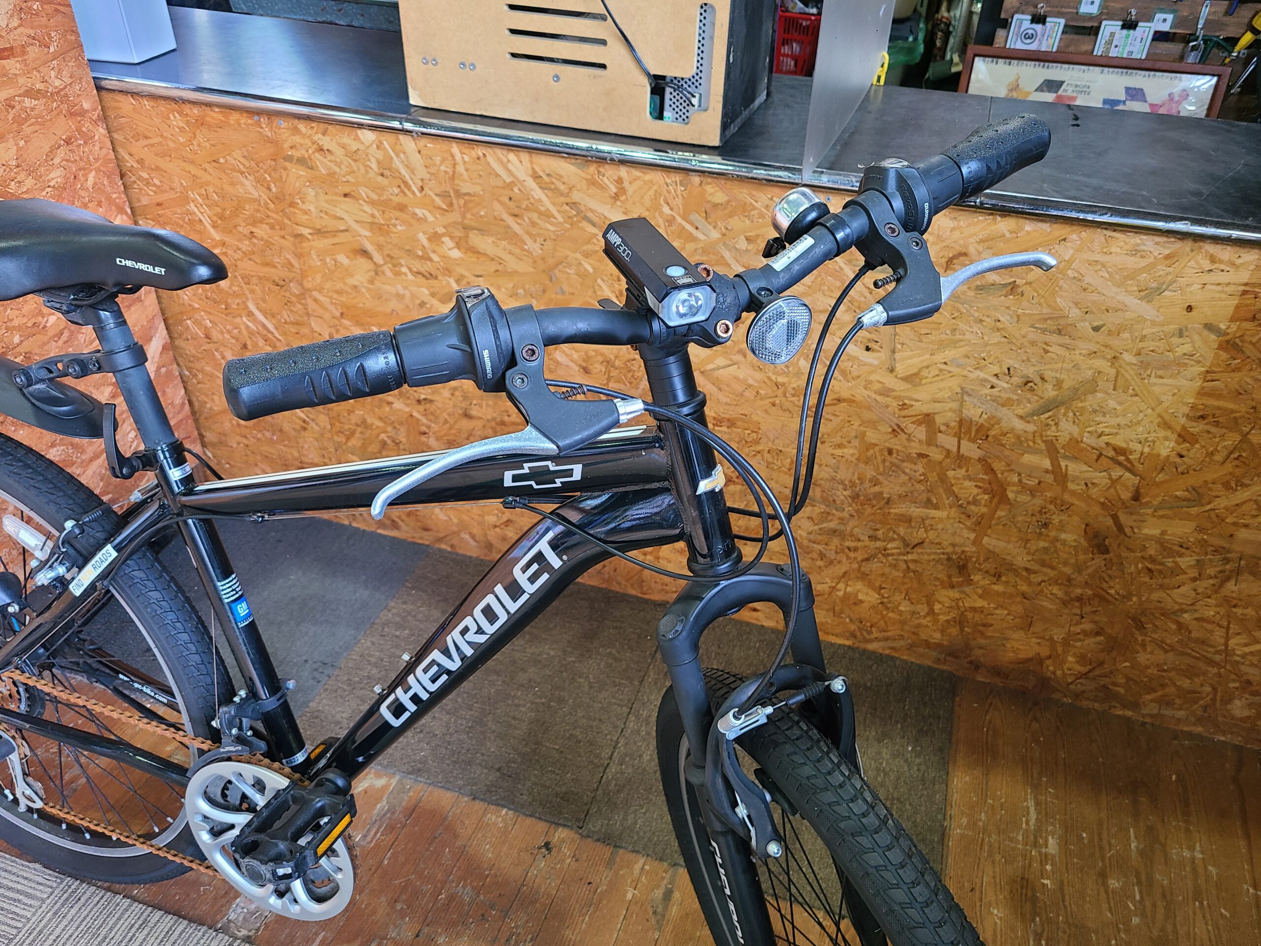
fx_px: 947
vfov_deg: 53.1
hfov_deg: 67.3
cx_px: 630
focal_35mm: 26
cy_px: 473
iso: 125
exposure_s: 1/50
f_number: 1.8
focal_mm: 5.4
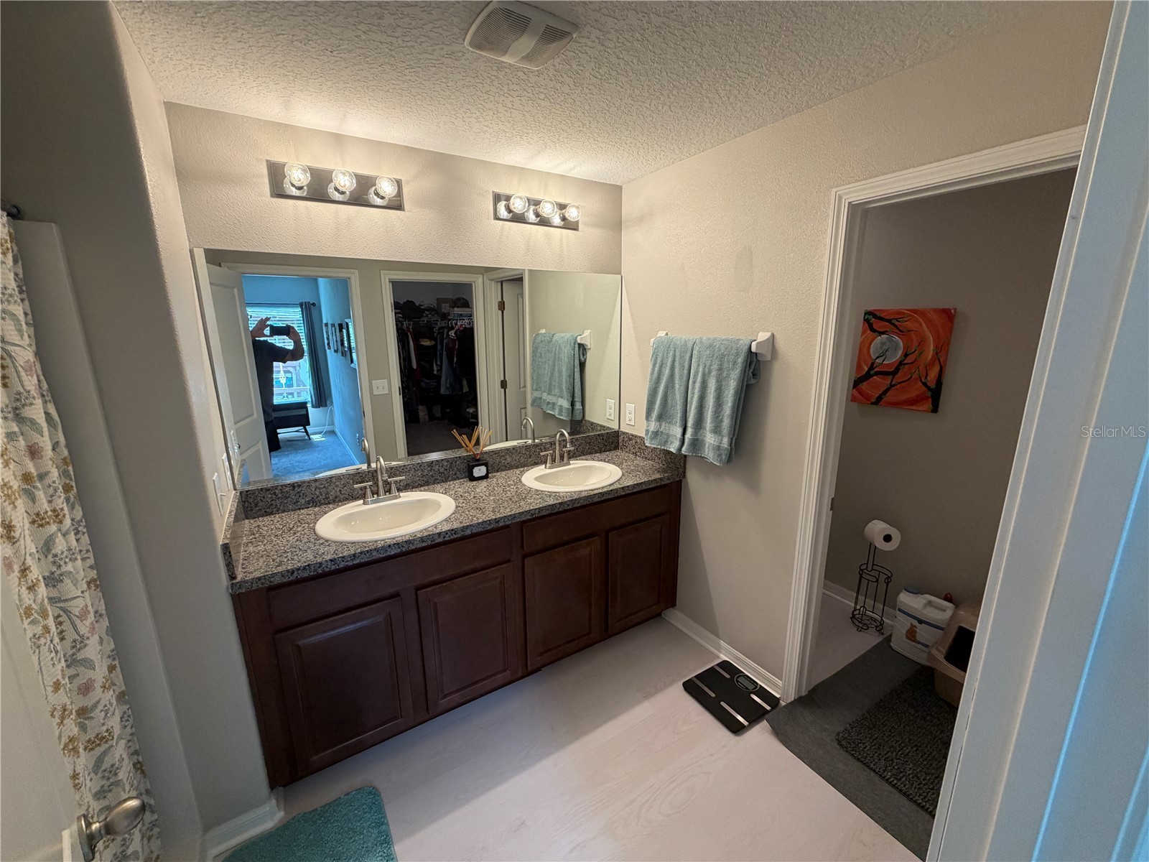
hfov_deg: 102.1
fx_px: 465
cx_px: 574
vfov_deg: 85.7
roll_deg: +1.5
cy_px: 431
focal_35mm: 14
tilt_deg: -13.0
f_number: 2.2
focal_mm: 2.22
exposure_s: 1/120
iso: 250
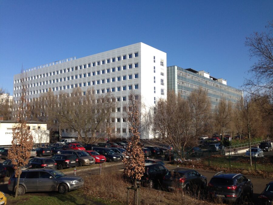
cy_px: 102
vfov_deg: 42.9
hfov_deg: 55.4
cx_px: 136
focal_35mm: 33
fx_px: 260
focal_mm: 4.12
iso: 64
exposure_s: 1/1506
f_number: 2.4
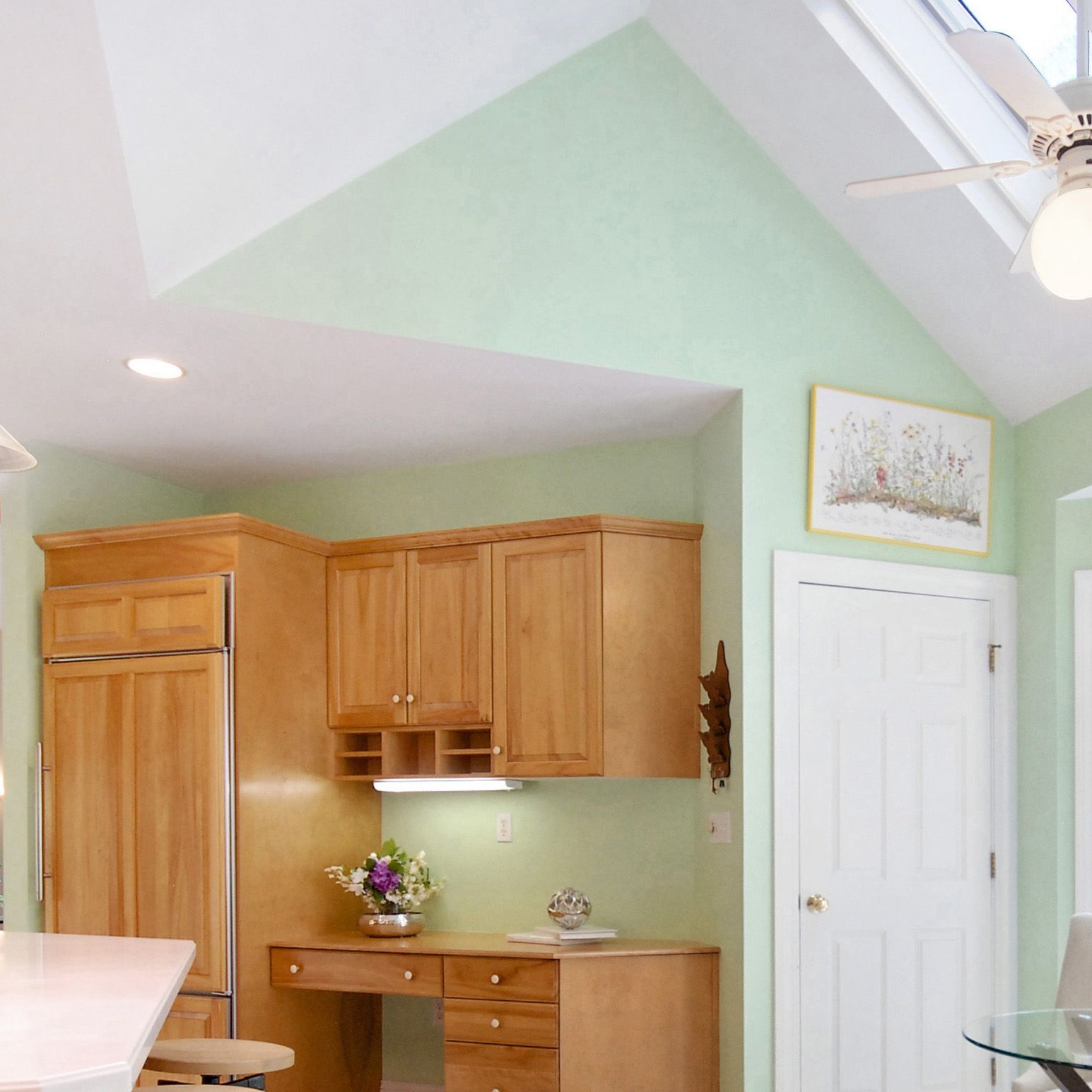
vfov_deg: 47.8
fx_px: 1142
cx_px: 799
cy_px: 900
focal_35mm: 32
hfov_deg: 49.4
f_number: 5.6
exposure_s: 1/15
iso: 400
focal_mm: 10
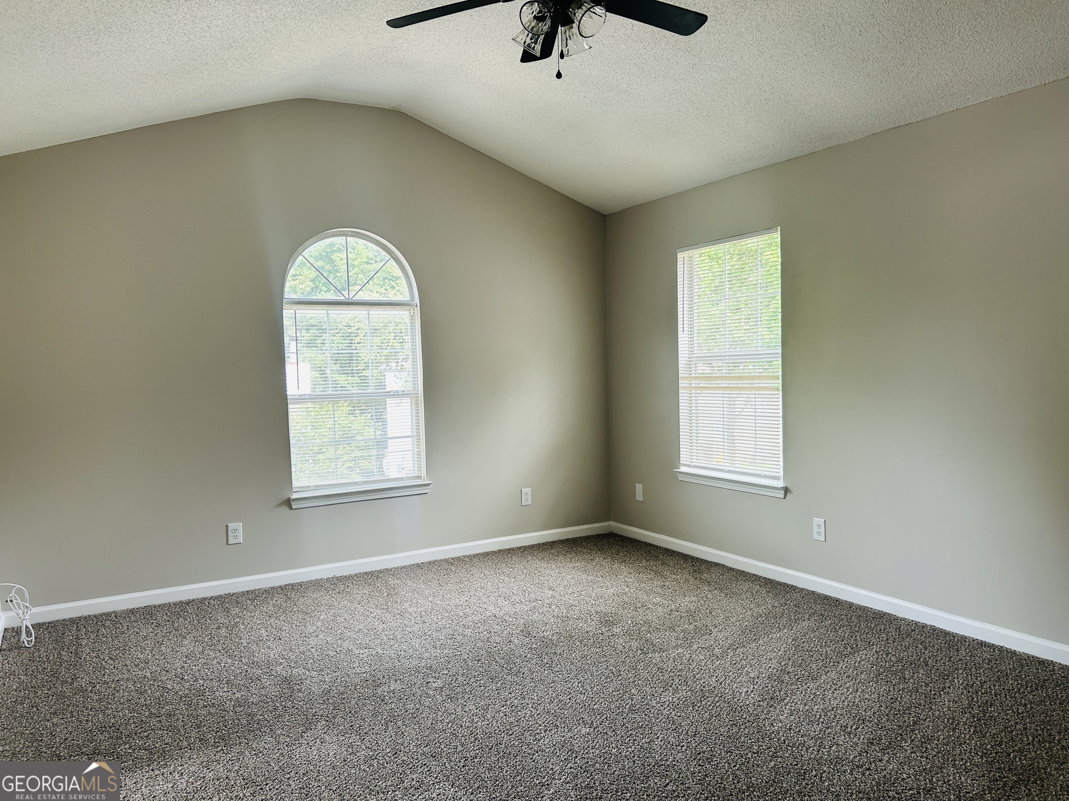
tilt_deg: -3.4
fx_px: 803
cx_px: 534
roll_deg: +1.0
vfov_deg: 53.1
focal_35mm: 26
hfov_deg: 67.3
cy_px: 400
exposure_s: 1/120
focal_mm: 5.7
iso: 64
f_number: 1.5
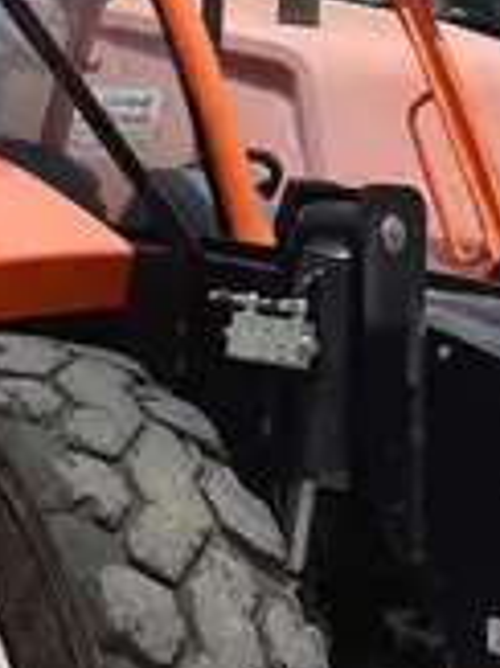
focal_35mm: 117
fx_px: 2256
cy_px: -457
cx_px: 119
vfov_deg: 15.1
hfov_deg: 12.6
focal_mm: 4.2
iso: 32
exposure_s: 1/6135
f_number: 1.6
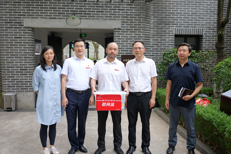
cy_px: 77
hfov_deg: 54.4
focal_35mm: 35
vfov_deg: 37.9
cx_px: 116
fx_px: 225
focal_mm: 35
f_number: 2.8
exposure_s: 1/160
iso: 200
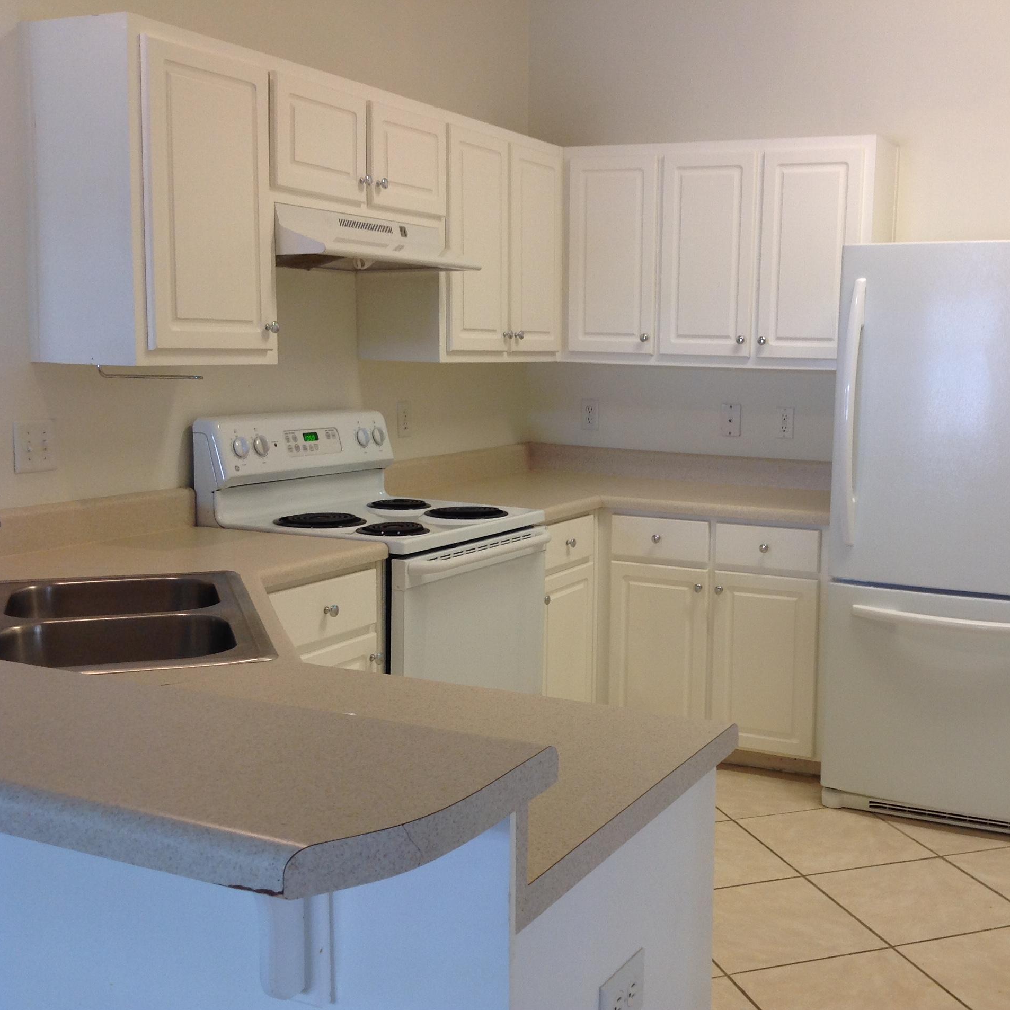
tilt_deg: -7.8
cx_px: 676
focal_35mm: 42
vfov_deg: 40.0
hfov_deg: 39.5
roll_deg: -0.8
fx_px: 1386
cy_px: 511
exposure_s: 1/24
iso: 50
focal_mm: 4.28
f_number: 2.4
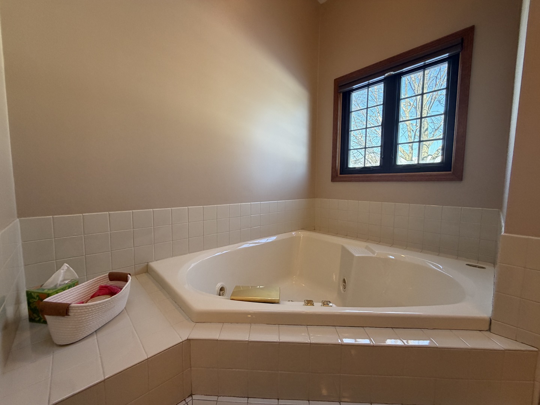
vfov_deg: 85.7
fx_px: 218
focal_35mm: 14
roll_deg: -0.7
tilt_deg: -3.5
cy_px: 202
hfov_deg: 102.1
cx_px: 270
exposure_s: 1/120
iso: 200
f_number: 2.2
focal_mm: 2.22
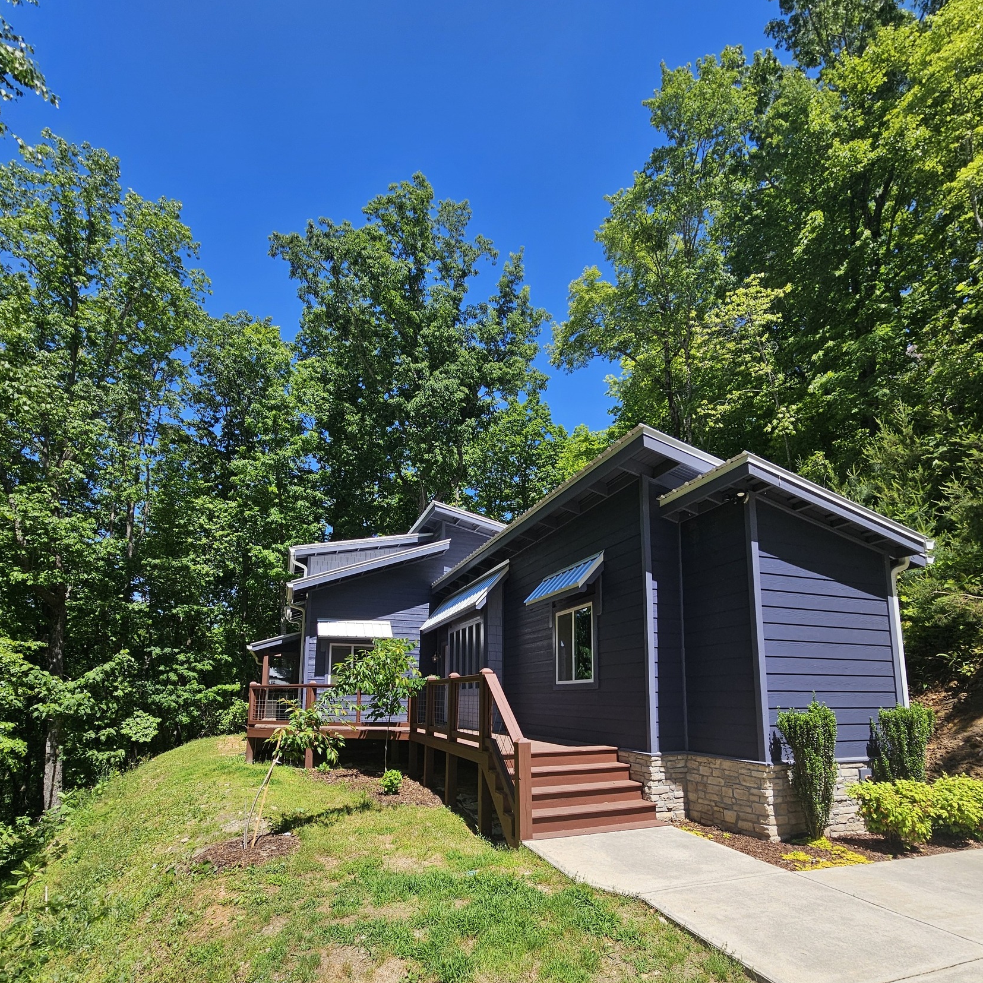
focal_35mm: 16
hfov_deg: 87.4
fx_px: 514
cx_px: 501
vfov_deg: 85.6
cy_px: 620
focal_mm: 2.2
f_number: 2.2
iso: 50
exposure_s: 1/1794
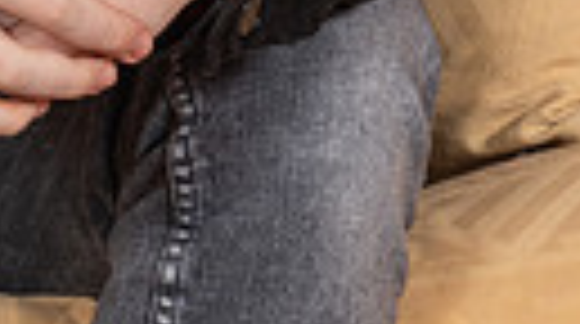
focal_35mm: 387
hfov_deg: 5.4
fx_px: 5941
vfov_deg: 3.1
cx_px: -675
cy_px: -430
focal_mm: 58
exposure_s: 1/160
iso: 100
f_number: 8
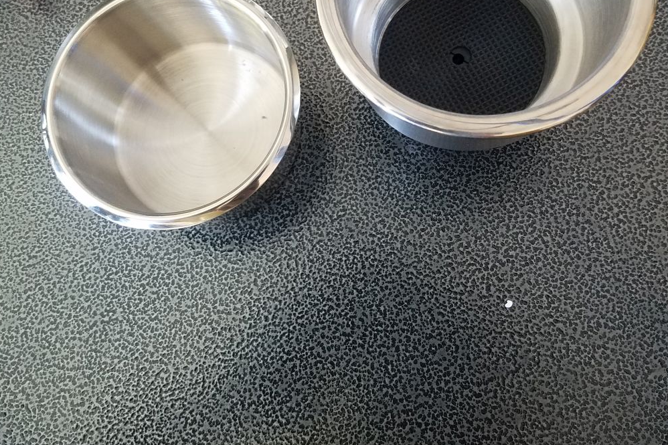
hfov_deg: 51.9
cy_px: 117
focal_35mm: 37
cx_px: 335
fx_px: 686
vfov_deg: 35.2
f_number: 1.7
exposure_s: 1/24
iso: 250
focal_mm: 4.2
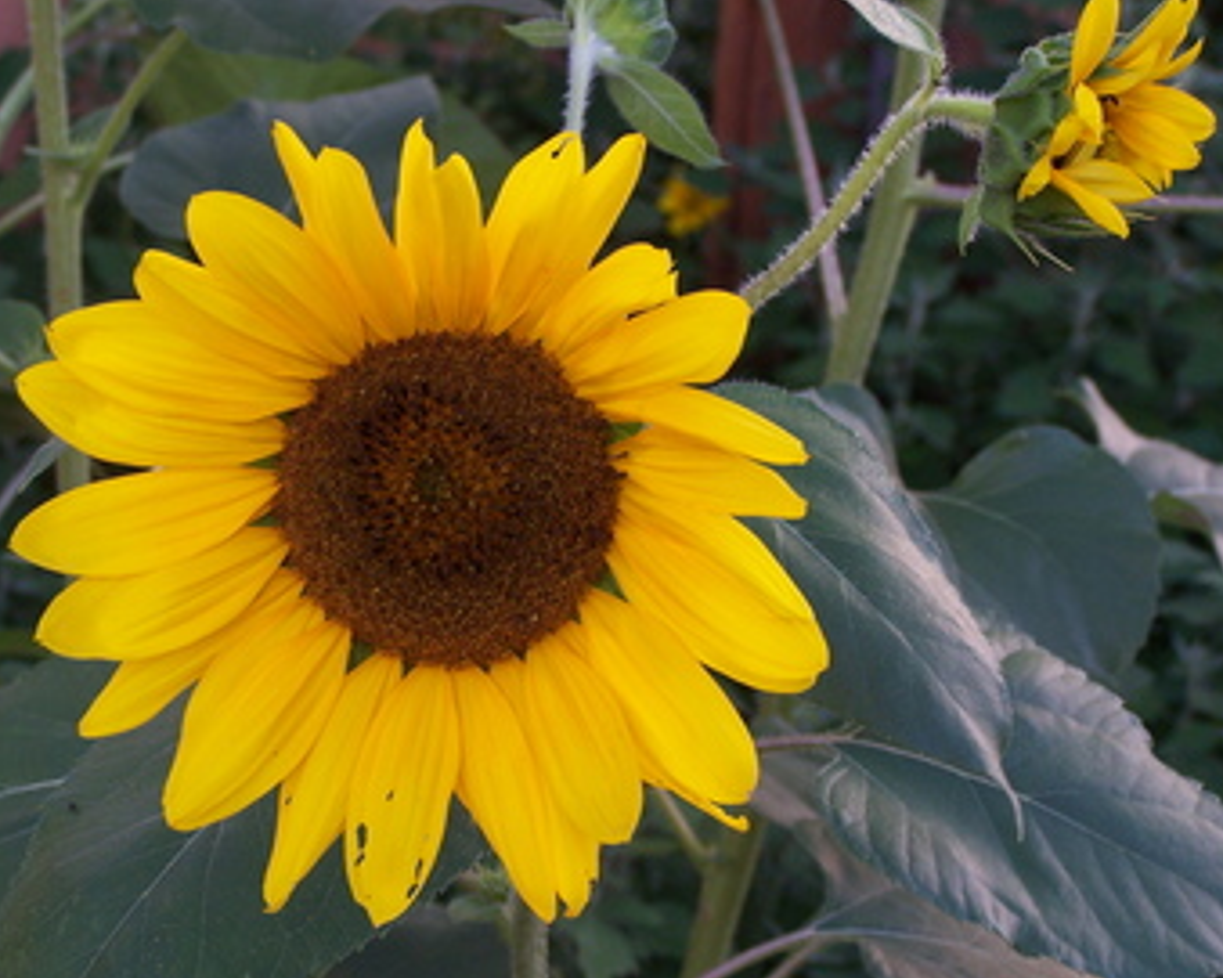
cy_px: 494
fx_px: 4234
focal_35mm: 117
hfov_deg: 16.4
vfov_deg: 13.2
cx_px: 509
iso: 80
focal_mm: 15.6
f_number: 3.2
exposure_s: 1/80
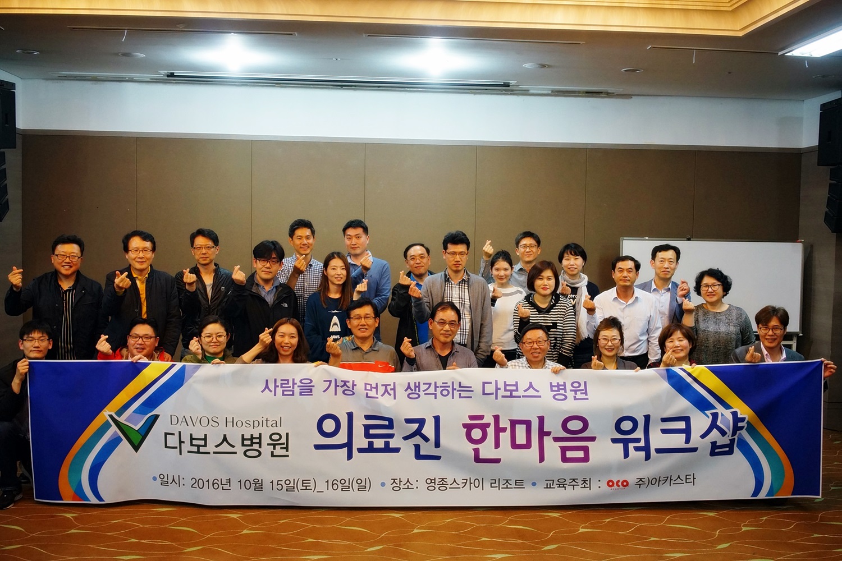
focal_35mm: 35
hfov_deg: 54.4
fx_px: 819
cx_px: 421
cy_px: 280
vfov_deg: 37.9
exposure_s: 1/60
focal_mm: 35
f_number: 6.3
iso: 2500
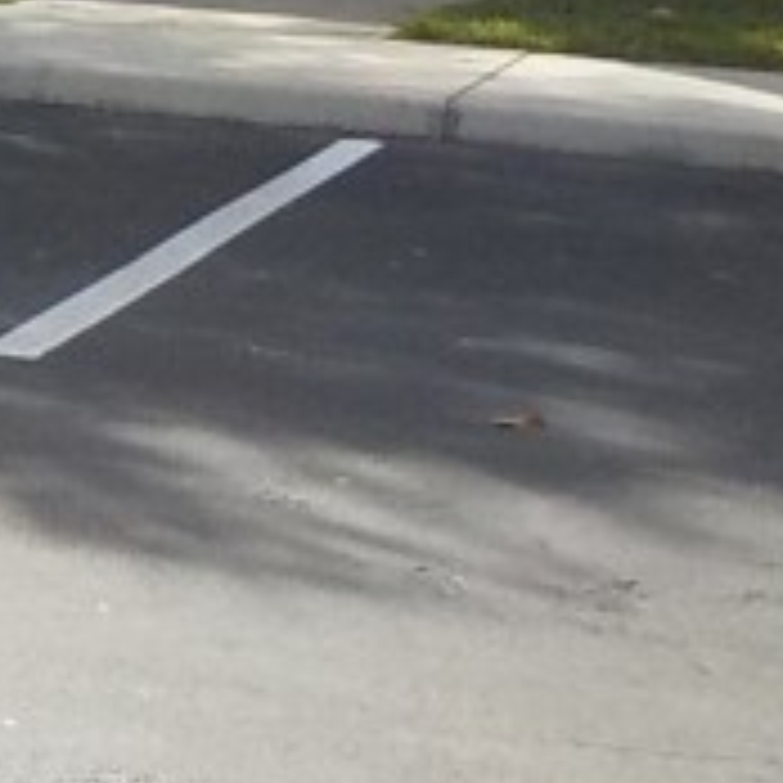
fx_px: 3992
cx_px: -756
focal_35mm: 156
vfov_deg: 10.4
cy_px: -711
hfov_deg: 10.4
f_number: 3.3
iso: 125
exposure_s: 1/500
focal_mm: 4.1
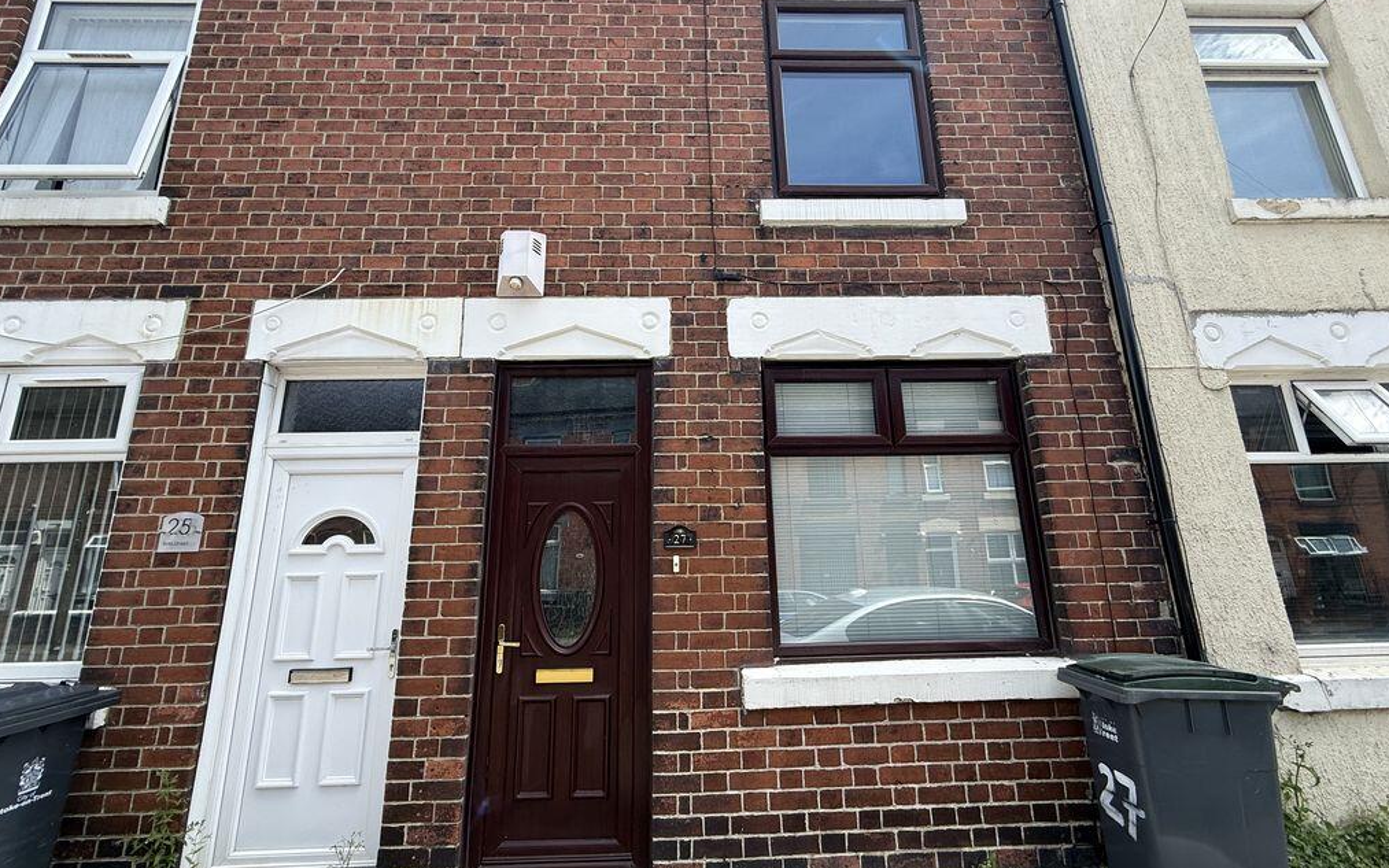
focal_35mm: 15
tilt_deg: +13.2
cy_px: 439
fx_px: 568
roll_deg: +0.7
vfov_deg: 74.8
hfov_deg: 101.5
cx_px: 695
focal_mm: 2.22
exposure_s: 1/658
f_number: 2.2
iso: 50
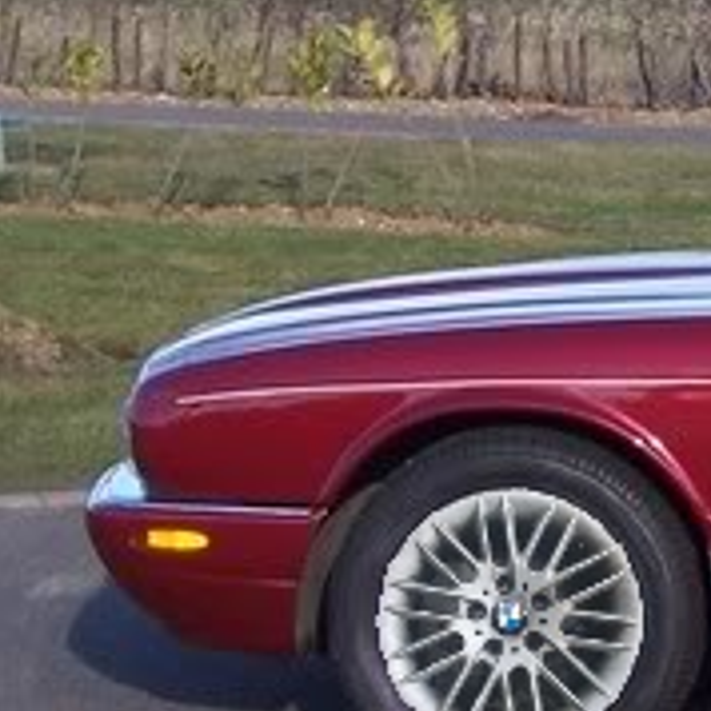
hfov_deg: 9.8
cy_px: 124
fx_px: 3881
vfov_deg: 10.4
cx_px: 1394
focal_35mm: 167
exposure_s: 1/180
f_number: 5.6
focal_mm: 7
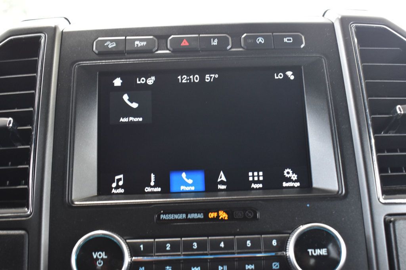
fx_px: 541
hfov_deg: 41.1
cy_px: 135
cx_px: 203
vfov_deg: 28.1
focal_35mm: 48
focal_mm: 32
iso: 1250
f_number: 6.3
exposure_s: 1/15
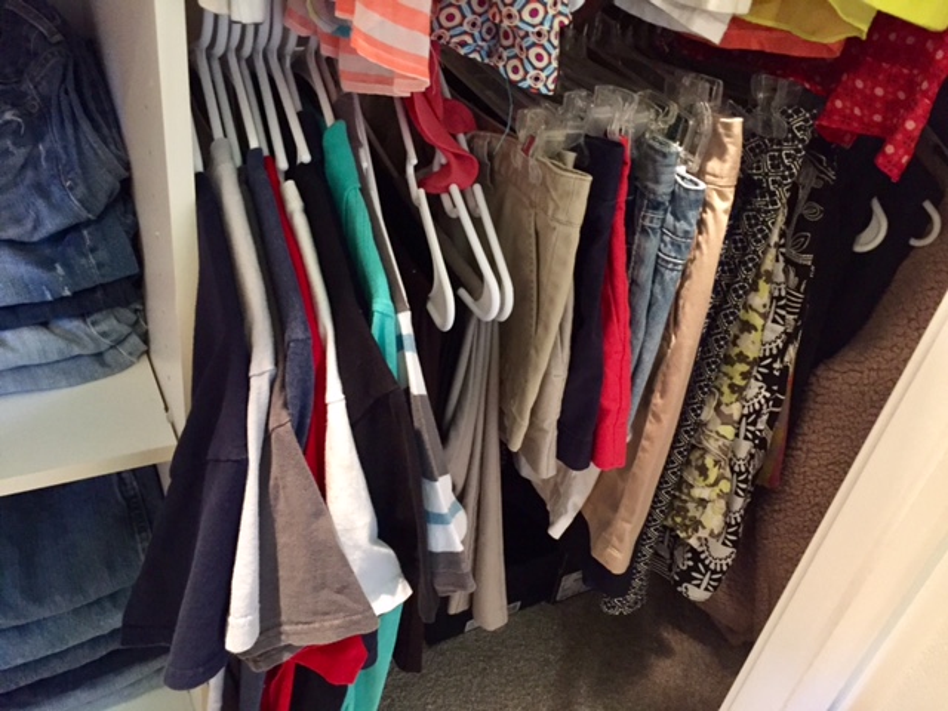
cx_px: 474
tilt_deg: -35.7
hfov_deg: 61.7
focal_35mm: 29
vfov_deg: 48.2
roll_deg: -10.0
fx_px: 794
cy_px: 356
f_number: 2.2
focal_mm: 4.15
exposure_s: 1/15
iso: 320
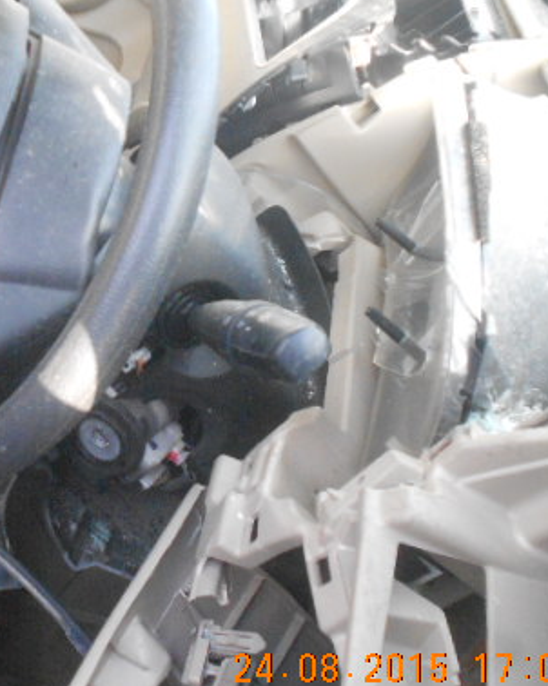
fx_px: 872
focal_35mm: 43
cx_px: 94
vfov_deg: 42.9
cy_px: 319
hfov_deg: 33.6
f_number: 3.2
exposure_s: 1/125
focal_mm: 4.6
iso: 500
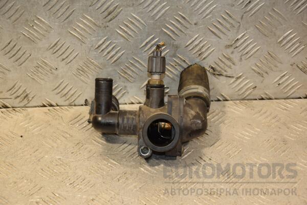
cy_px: 102
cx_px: 154
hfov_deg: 23.4
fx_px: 742
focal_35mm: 87
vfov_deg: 15.7
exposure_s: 1/160
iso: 800
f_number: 5
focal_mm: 58
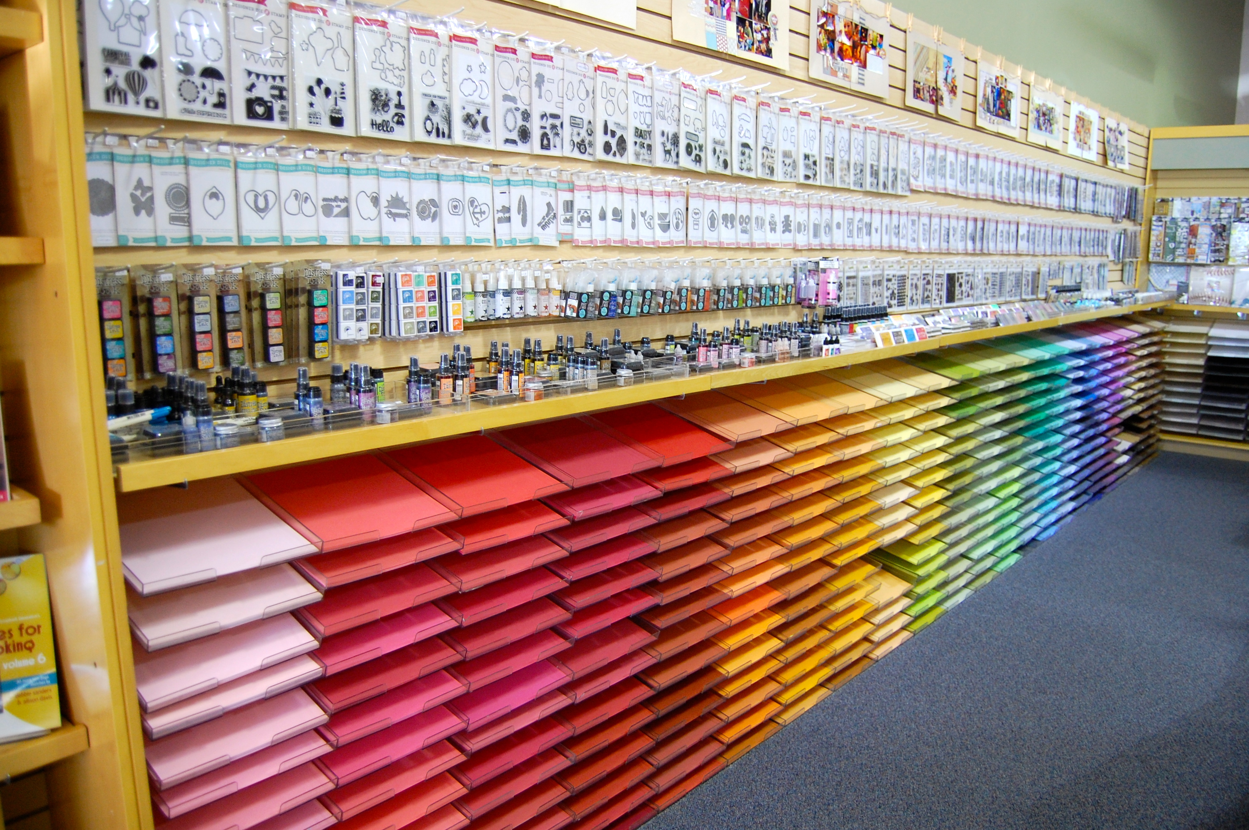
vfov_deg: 47.8
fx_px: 936
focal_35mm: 27
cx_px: 624
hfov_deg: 67.4
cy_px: 415
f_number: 3.5
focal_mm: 18
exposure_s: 1/30
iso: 640
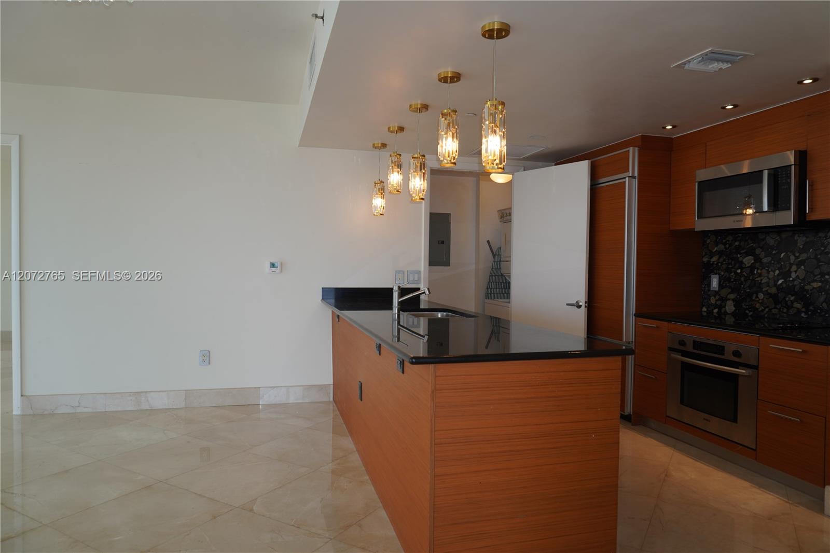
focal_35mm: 24
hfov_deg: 73.8
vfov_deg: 53.1
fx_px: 553
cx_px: 415
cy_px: 276
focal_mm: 16
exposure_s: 1/60
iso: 100
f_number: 5.6
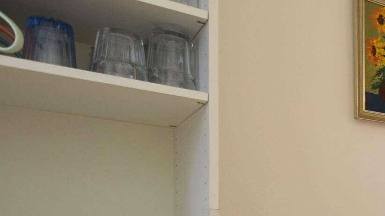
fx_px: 470
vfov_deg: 24.4
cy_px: 230
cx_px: 563
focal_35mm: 46
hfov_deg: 29.4
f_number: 5
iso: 400
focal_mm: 10
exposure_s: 1/100
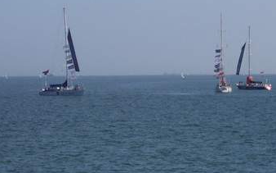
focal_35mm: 229
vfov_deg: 5.7
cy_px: 43
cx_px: 180
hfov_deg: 9.2
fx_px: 1722
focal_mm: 24
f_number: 8
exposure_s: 1/500
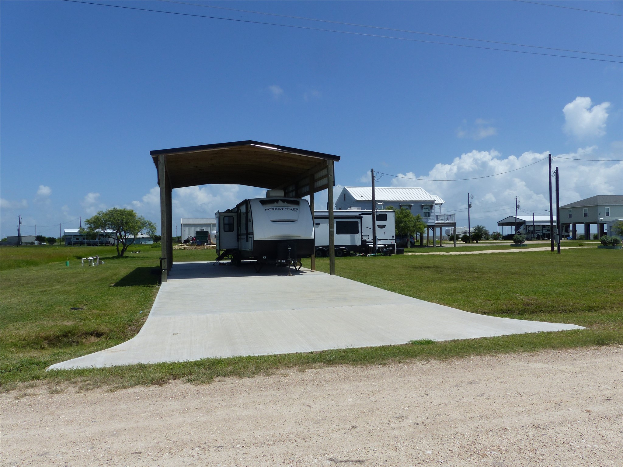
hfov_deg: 69.4
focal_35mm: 25
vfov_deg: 54.9
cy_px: 234
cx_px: 312
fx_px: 450
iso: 100
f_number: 5
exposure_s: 1/1300
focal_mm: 4.5
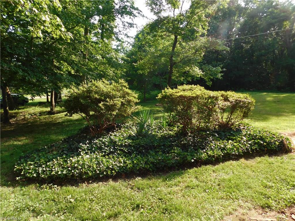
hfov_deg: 73.9
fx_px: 196
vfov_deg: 58.9
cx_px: 148
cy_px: 110
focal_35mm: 23
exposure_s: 1/400
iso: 125
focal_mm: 4
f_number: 3
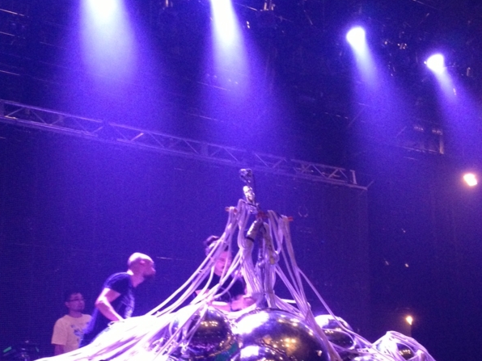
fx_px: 654
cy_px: 290
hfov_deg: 40.4
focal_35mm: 47
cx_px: 240
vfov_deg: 30.1
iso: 400
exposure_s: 1/20
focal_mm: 4.28
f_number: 2.4
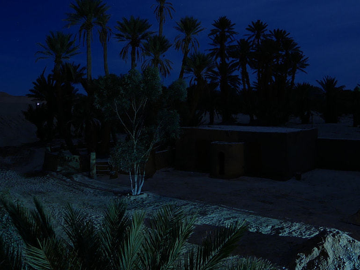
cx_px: 168
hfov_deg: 38.2
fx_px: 520
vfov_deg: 28.7
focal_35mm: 50
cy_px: 67
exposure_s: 15
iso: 200
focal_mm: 12
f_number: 3.5
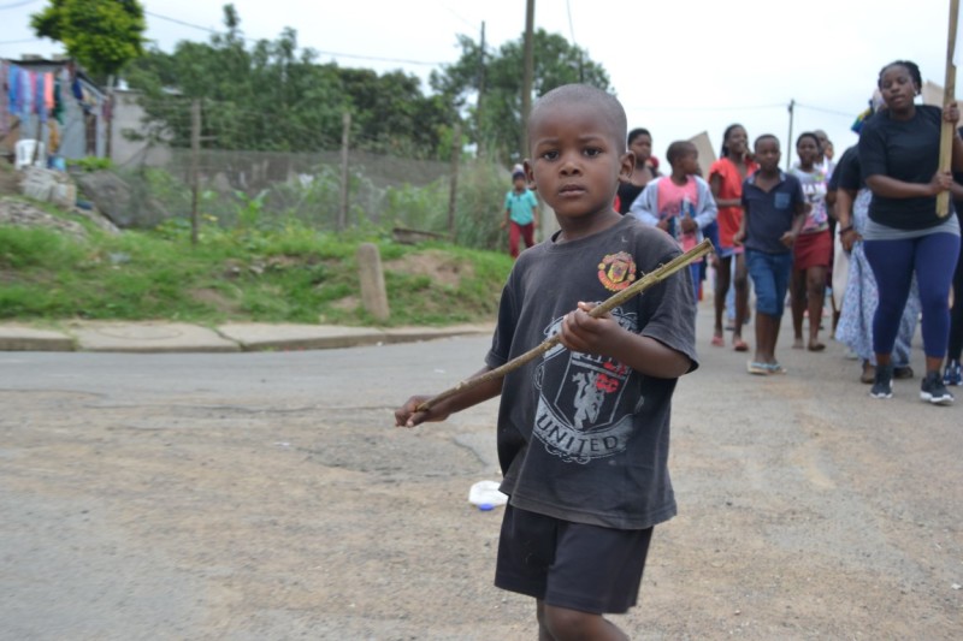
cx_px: 482
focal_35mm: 57
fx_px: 1524
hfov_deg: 35.1
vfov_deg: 23.8
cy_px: 320
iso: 180
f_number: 5.6
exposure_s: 1/125
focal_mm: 38
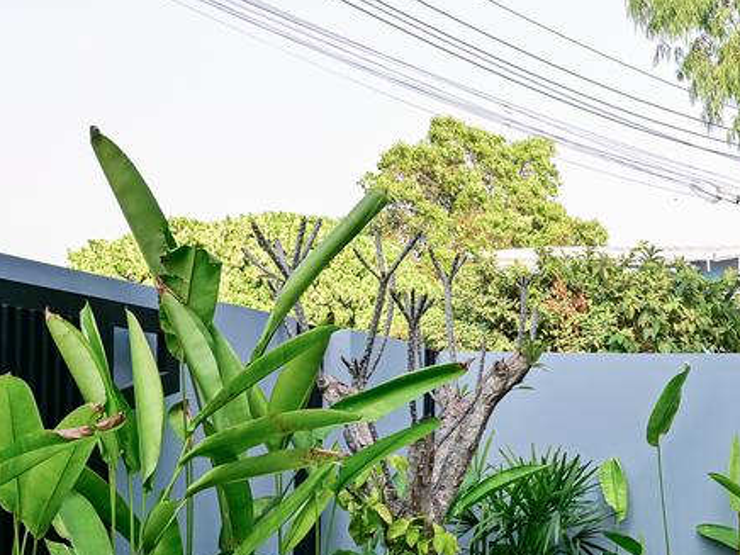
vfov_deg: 19.3
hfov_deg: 23.3
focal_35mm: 74
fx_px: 1582
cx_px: 966
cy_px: 569
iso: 400
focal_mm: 24
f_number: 7.1
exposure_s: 1/250
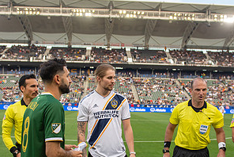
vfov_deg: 28.4
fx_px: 306
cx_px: 119
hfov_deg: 41.9
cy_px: 114
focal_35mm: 47
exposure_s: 1/800
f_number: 2.8
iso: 400
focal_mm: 24
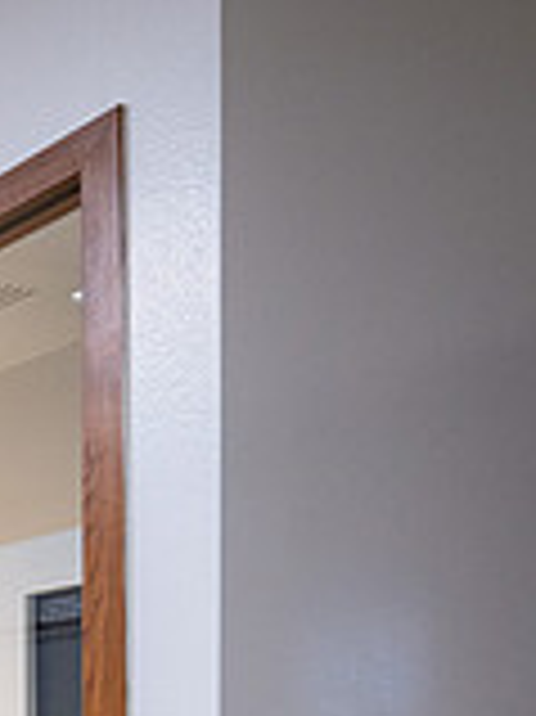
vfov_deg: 29.3
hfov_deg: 16.3
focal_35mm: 58
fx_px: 1199
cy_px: 831
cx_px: -644
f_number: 4
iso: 800
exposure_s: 1/160
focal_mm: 16.5
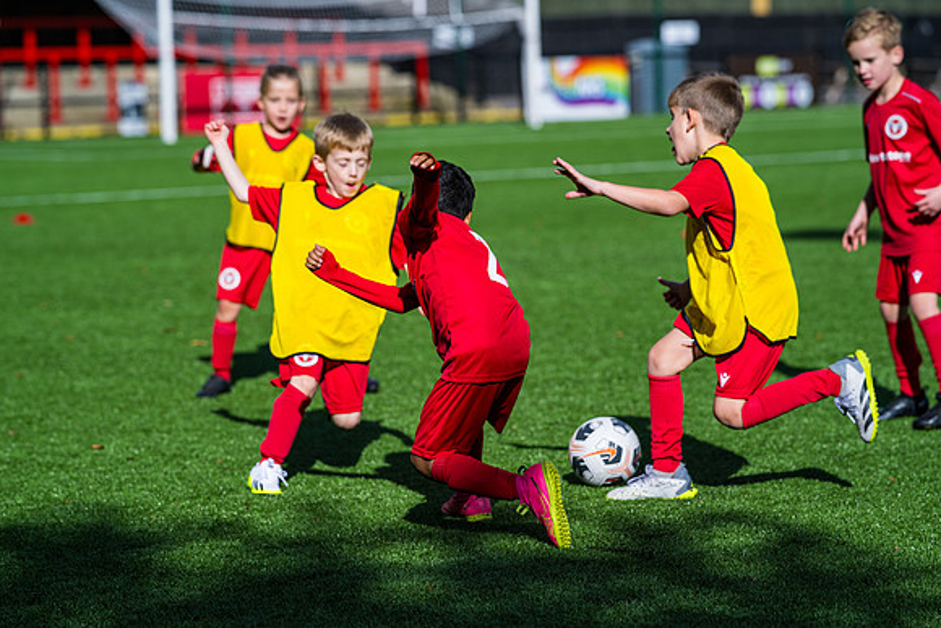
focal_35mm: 135
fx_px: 3529
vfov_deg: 10.2
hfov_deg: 15.2
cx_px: 470
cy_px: 314
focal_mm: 135
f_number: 4
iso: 400
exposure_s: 1/6400
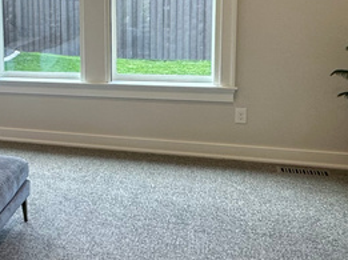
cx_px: -57
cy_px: 68
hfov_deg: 30.4
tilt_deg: -8.0
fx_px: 552
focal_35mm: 55
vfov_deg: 26.2
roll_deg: +3.1
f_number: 2.2
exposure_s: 1/120
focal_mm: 2.22
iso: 80
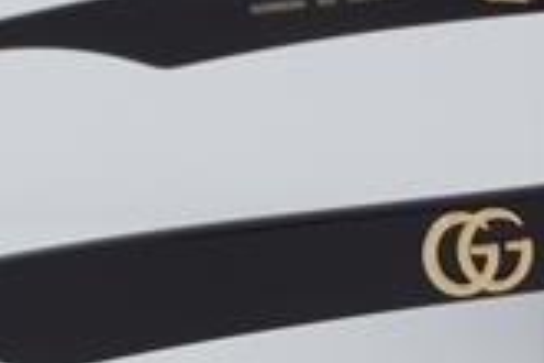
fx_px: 2750
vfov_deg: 7.5
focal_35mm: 182
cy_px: 248
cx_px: 49
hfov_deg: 11.2
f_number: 32
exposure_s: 1/4
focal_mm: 50
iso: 100
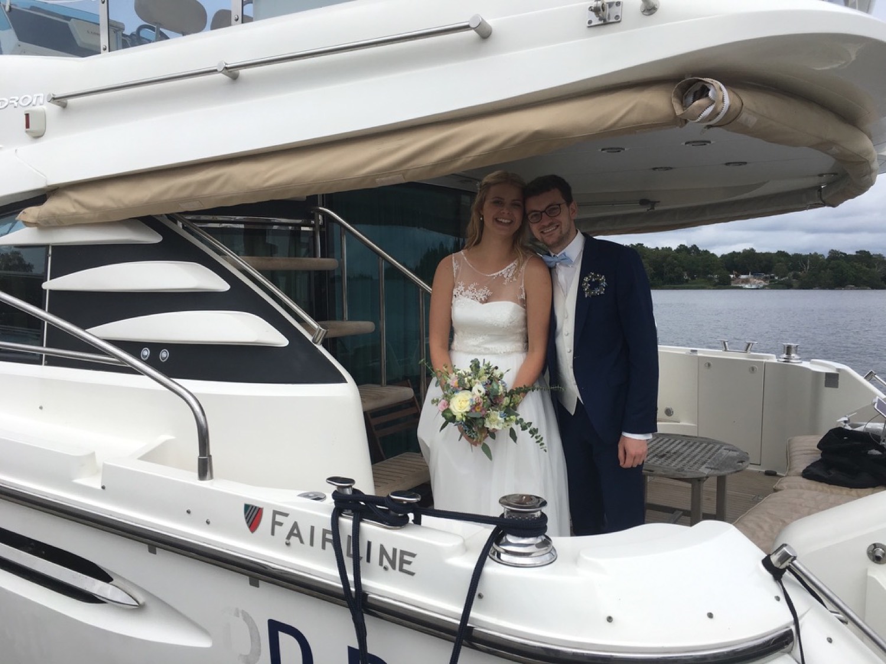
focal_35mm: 29
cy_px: 332
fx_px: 742
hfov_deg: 61.7
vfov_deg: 48.2
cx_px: 443
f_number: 2.2
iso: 25
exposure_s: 1/668
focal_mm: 4.15
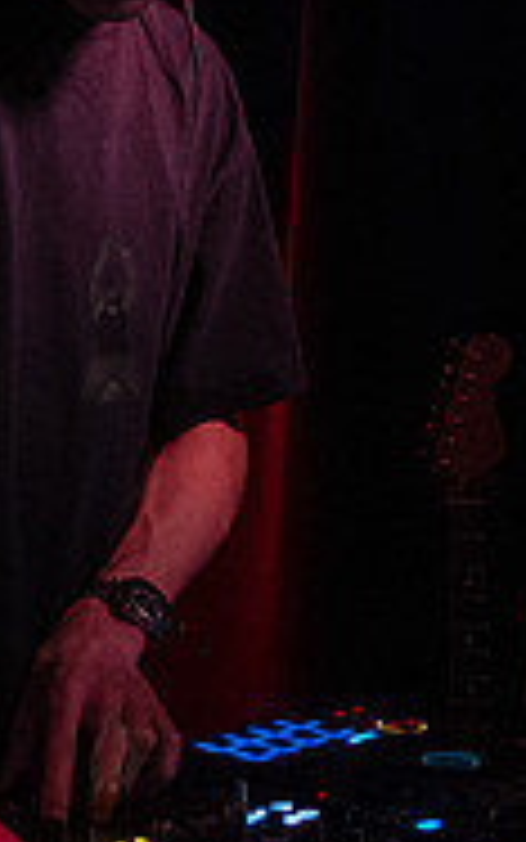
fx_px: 2452
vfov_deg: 19.3
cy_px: 226
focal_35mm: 107
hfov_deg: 11.9
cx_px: -152
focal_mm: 28
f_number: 3.5
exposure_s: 1/250
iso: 12800
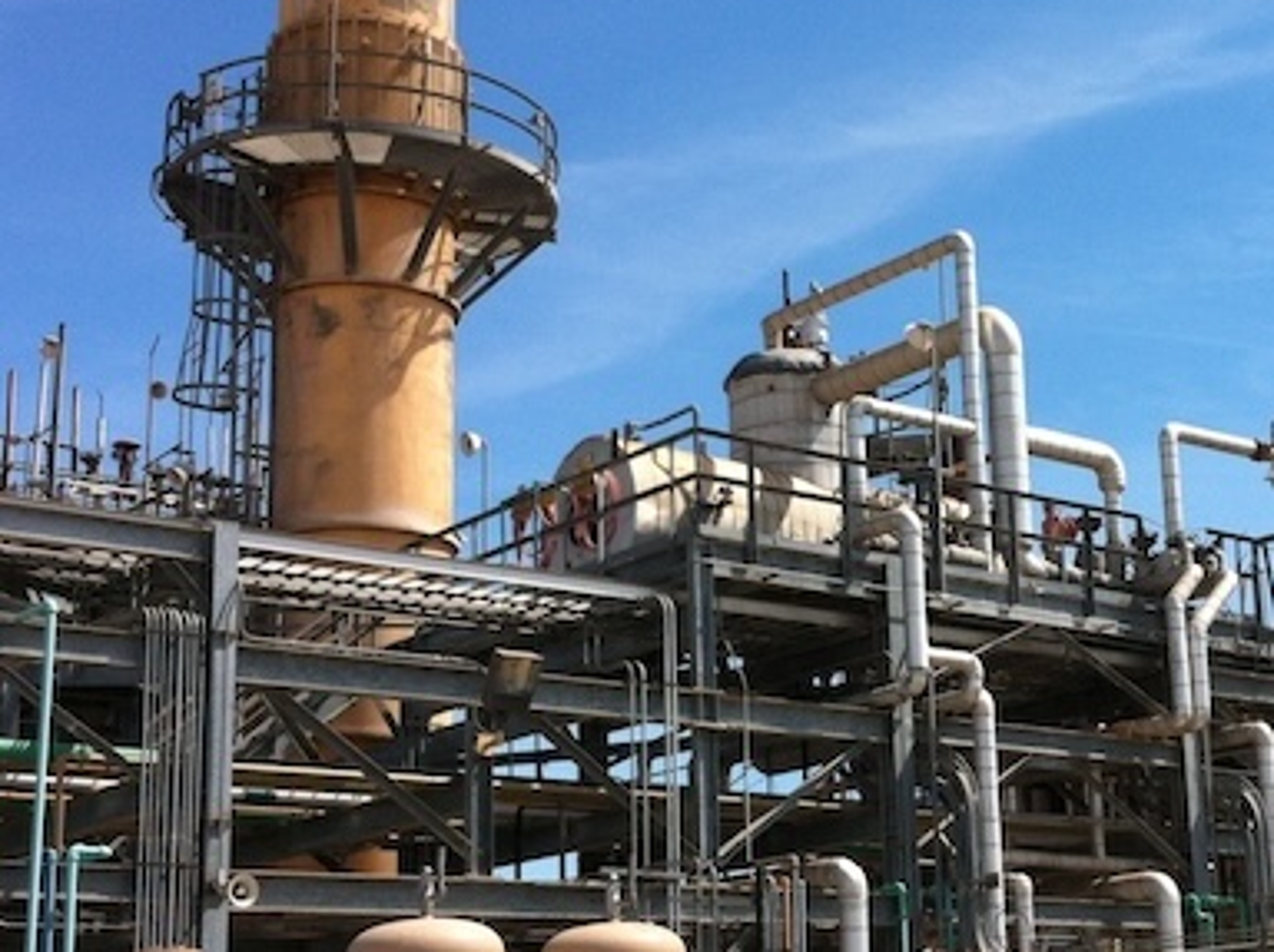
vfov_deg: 22.2
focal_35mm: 66
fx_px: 2426
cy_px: 531
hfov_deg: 29.0
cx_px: 937
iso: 80
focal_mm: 3.85
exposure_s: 1/1588
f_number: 2.8
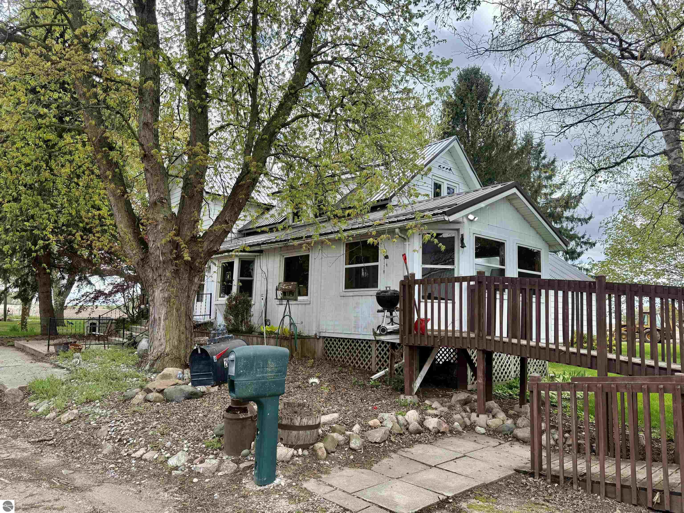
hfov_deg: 71.6
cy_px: 256
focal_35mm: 24
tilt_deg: +7.1
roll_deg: -1.7
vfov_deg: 56.8
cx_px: 342
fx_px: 474
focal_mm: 6.76
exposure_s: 1/1812
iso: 100
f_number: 1.78
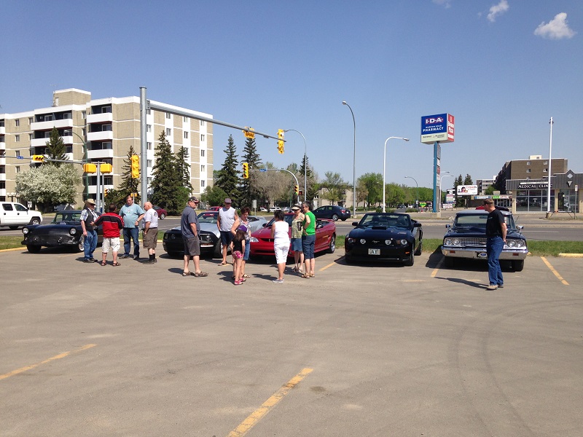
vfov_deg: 42.9
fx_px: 556
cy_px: 218
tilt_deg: -2.9
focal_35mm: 33
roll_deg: +1.8
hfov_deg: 55.4
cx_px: 292
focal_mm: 4.12
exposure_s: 1/1938
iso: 50
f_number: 2.4
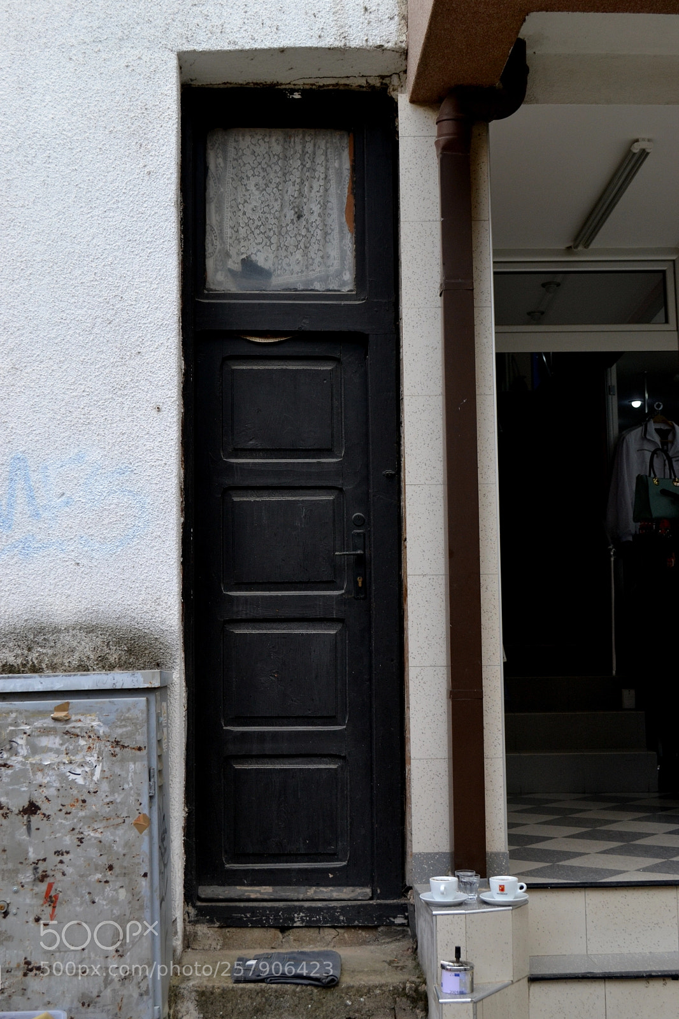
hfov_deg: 29.9
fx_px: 1274
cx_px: 340
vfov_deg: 43.6
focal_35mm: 45
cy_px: 510
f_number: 5.6
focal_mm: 30
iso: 360
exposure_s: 1/125
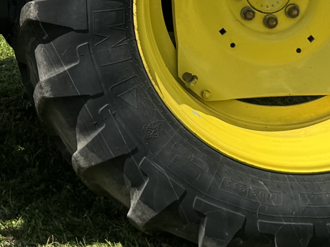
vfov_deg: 11.5
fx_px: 1163
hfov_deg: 15.3
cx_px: -113
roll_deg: -1.4
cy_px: -159
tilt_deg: -1.2
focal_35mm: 122
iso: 80
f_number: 1.78
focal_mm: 6.76
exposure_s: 1/4310
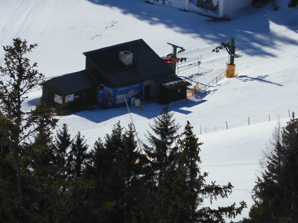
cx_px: 149
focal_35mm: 840
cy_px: 112
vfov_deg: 1.8
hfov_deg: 2.4
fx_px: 7230
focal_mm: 151
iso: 100
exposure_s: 1/640
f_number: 6.9
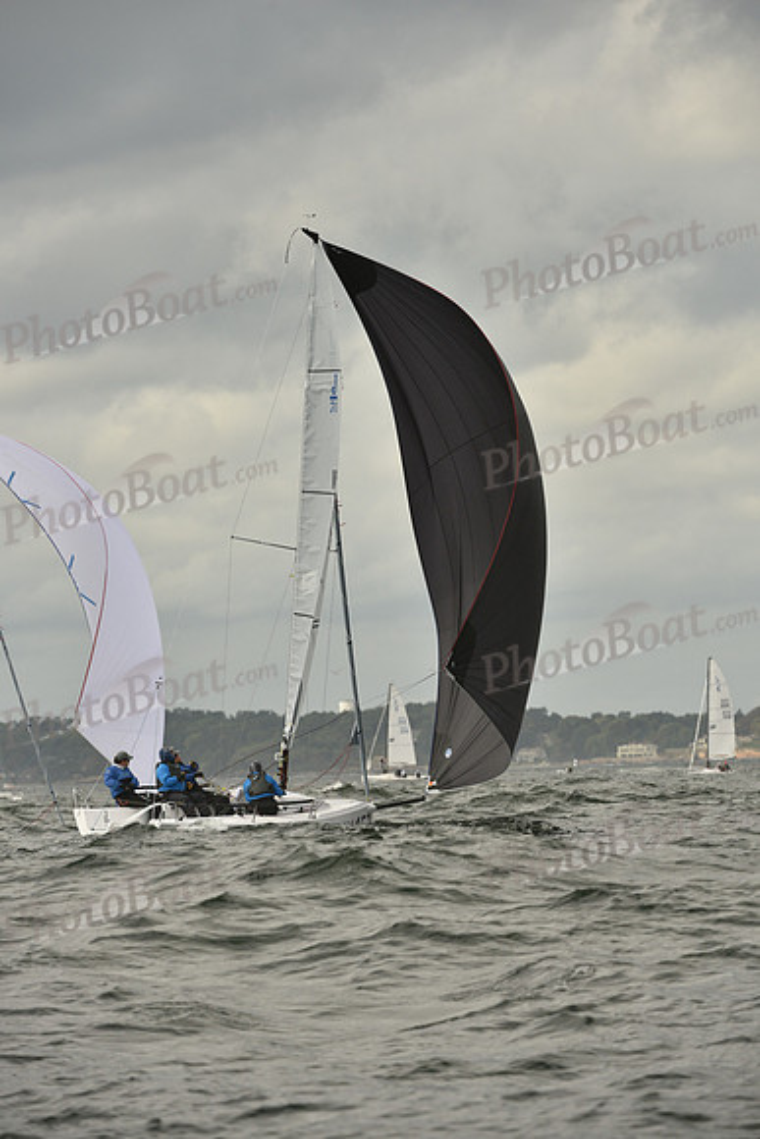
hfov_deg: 4.7
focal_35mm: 290
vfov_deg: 7.1
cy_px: 570
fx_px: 9177
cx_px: 380
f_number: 8
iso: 320
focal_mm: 290
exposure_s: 1/1250
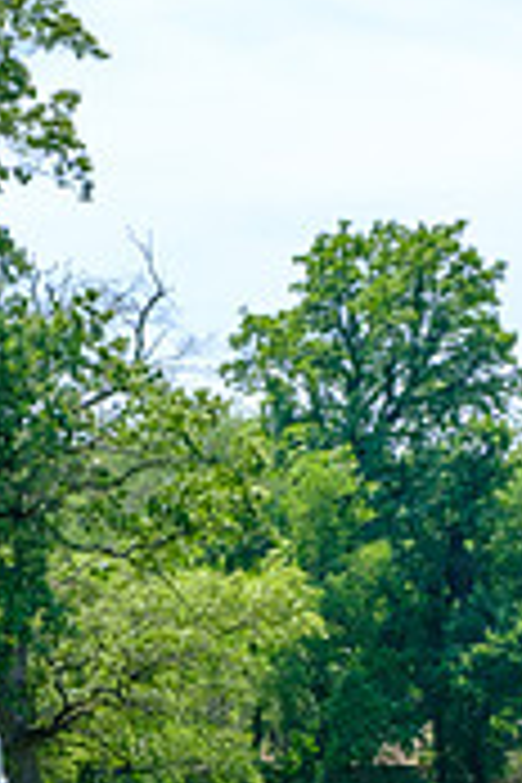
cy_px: 832
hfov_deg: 7.9
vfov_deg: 11.7
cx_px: 72
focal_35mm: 173
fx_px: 3762
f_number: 6.4
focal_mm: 44.4
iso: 200
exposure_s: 1/250
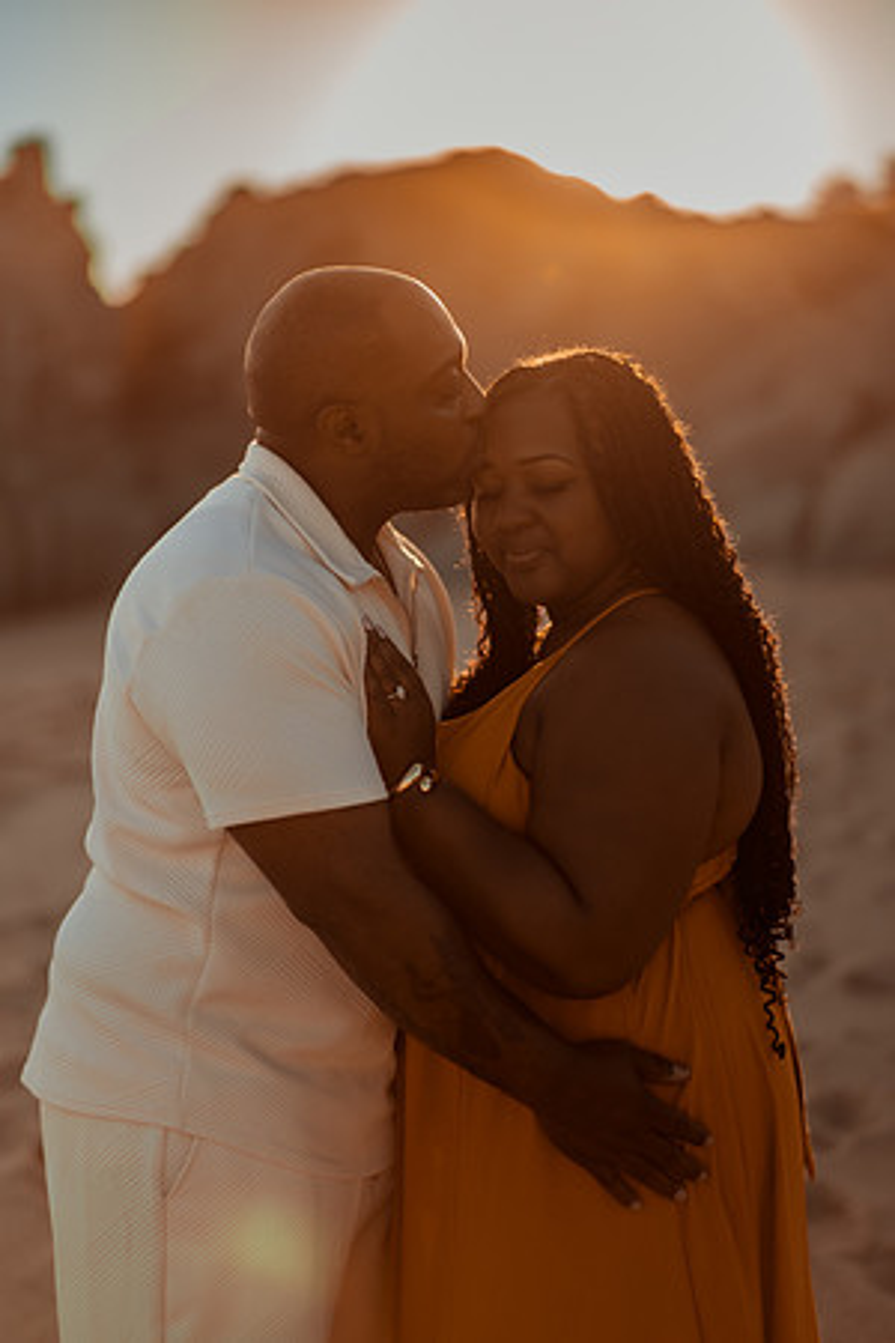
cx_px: 448
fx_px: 2163
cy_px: 672
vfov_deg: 34.5
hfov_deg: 23.4
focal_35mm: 58
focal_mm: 58
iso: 100
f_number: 1.4
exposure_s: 1/4000
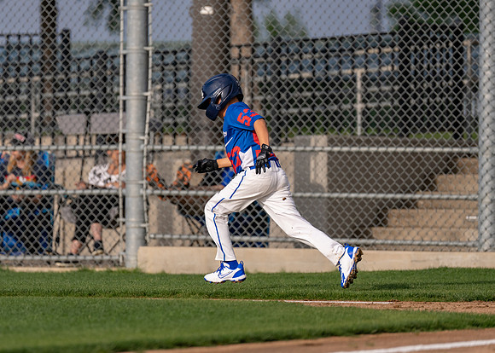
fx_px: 4811
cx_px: 203
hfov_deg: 5.9
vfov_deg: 4.2
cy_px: 161
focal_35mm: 342
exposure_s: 1/5000
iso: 250
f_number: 2.8
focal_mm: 200
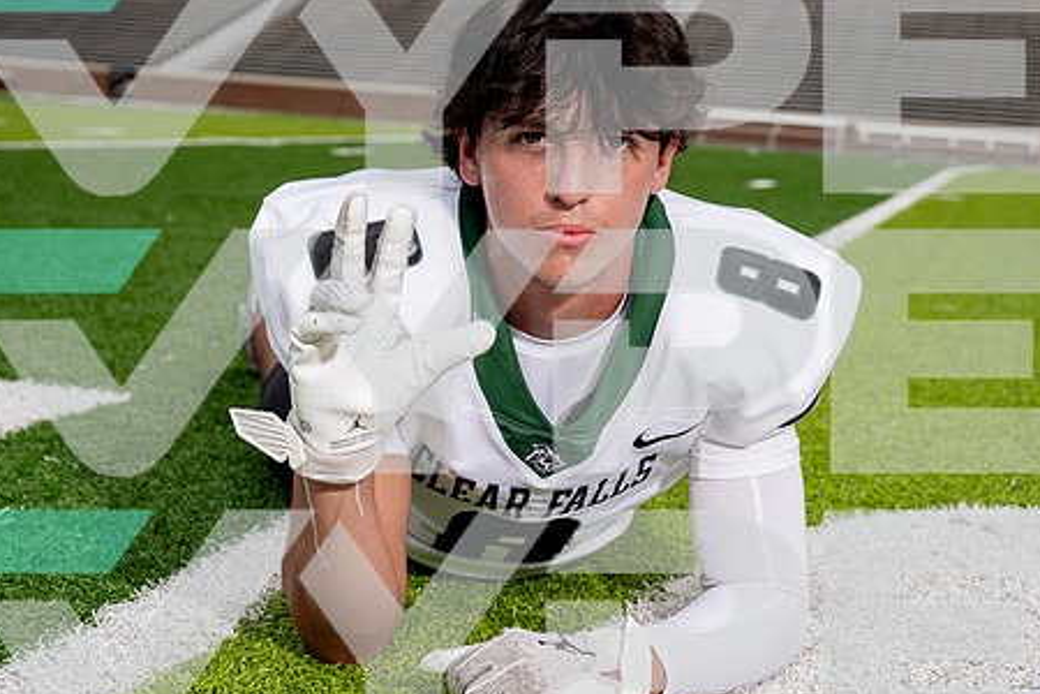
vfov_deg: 20.9
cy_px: 353
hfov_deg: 31.0
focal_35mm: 65
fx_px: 1878
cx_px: 508
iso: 100
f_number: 5.6
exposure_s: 1/800
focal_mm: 48
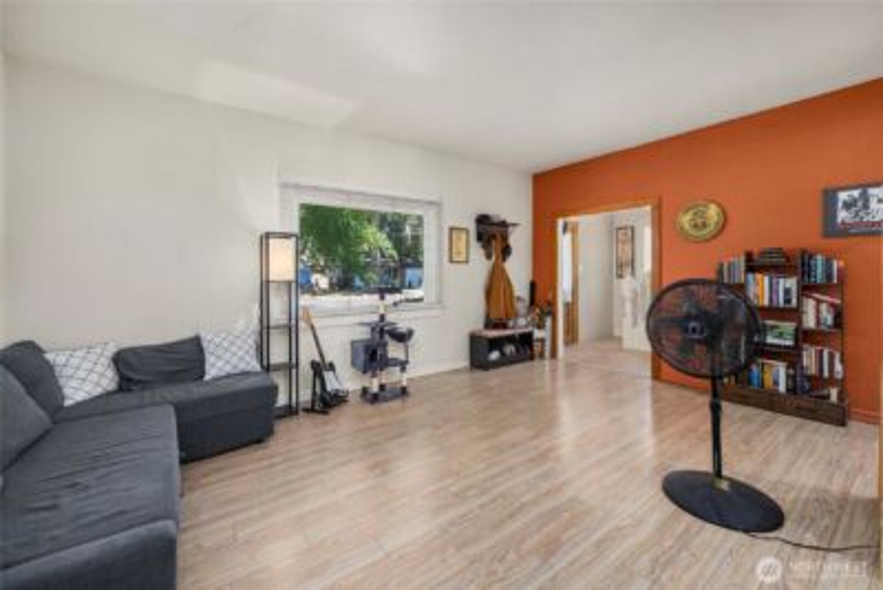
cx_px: 442
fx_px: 343
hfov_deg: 104.2
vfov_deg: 81.3
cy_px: 295
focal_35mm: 14
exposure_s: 1/60
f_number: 7.1
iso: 400
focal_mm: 14
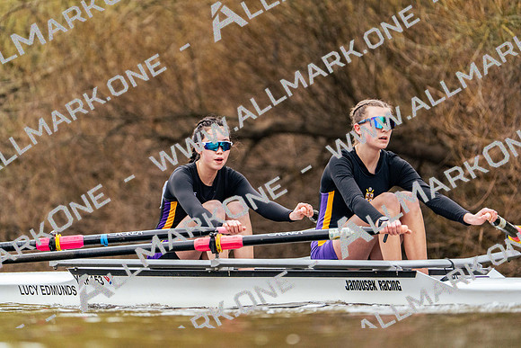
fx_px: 8685
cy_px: 174
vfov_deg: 2.3
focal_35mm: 600
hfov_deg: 3.4
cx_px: 260
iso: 3200
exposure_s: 1/2000
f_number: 6.3
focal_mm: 600
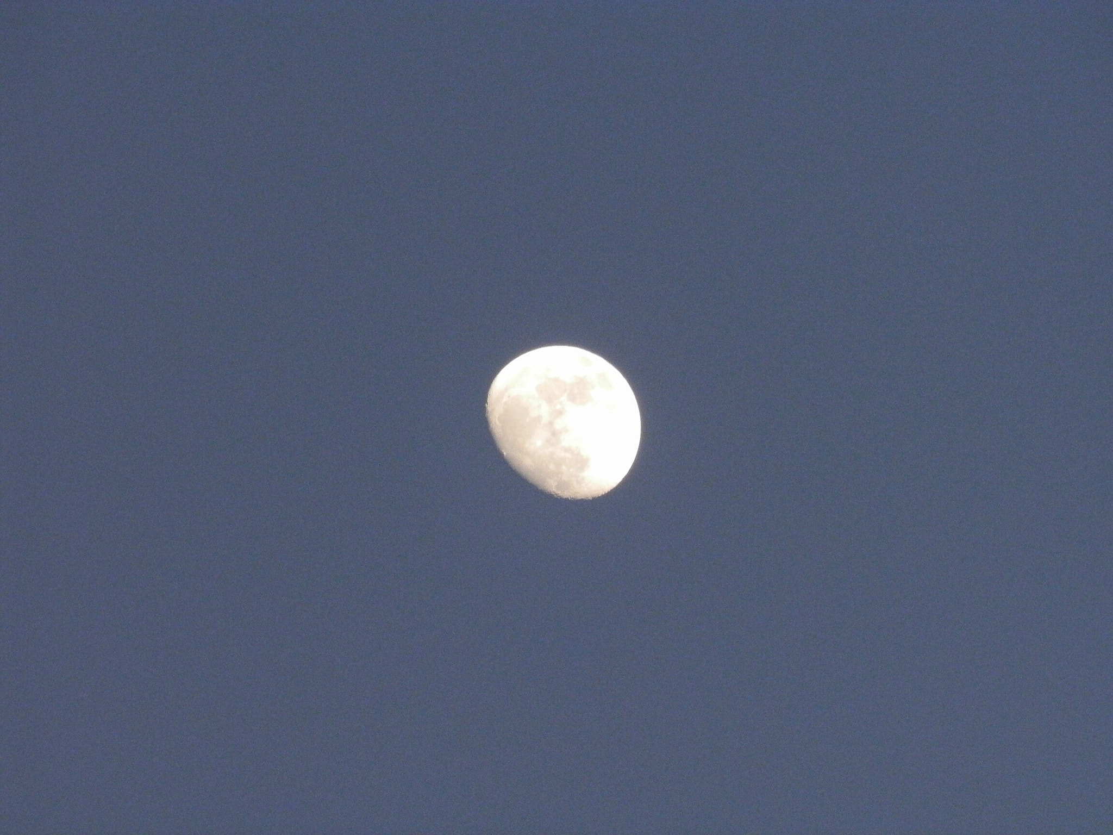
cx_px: 556
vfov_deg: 2.8
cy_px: 418
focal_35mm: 525
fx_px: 16880
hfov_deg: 3.8
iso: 320
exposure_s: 1/125
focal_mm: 94.5
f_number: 5.8
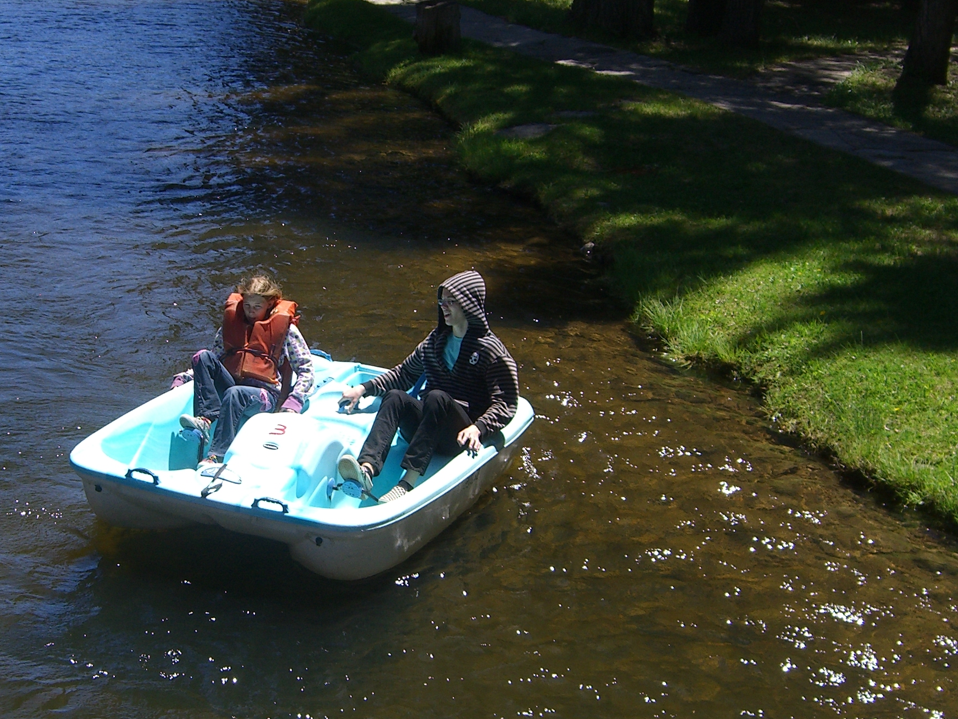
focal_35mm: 67
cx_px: 327
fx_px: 1854
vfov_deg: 21.9
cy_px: 386
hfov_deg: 28.8
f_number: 4
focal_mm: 7.9
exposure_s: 1/400
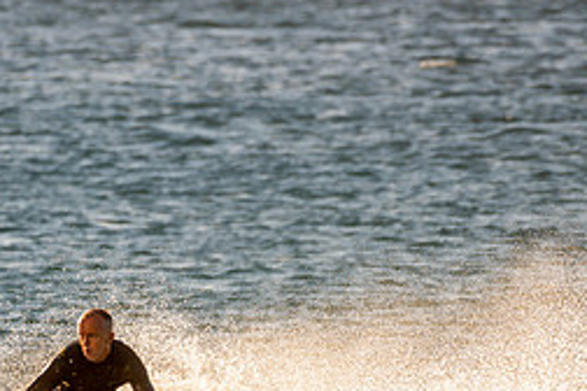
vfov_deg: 1.1
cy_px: 399
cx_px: 82
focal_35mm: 1213
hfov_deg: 1.7
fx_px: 19777
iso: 64
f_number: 7.1
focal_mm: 500
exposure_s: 1/400
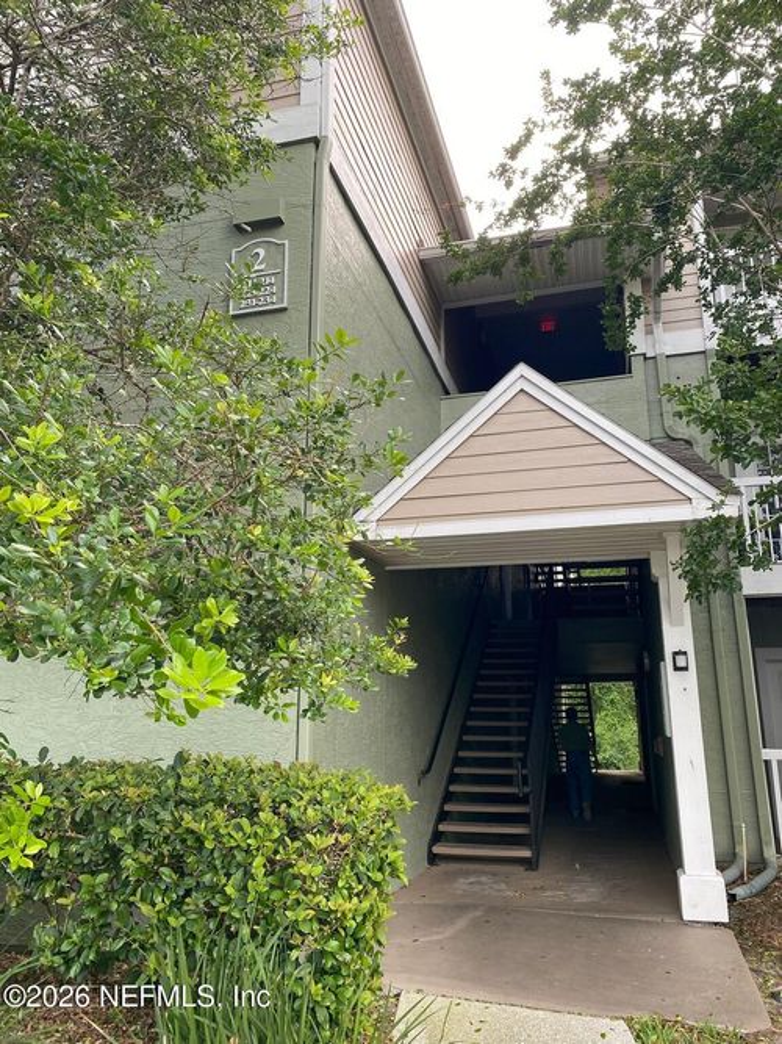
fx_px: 783
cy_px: 522
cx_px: 391
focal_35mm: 26
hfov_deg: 53.0
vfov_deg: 67.3
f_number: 1.8
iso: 40
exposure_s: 1/122
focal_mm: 4.25
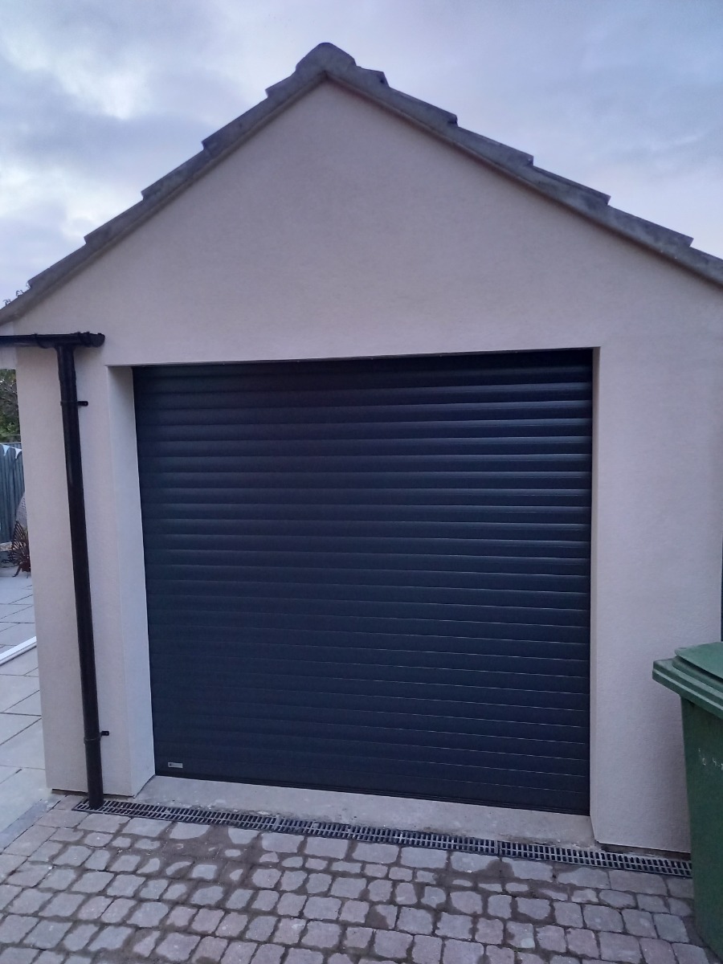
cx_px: 362
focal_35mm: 25
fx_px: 696
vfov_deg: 69.4
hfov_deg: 54.9
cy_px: 482
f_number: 2
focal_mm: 4.6
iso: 400
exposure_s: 1/33
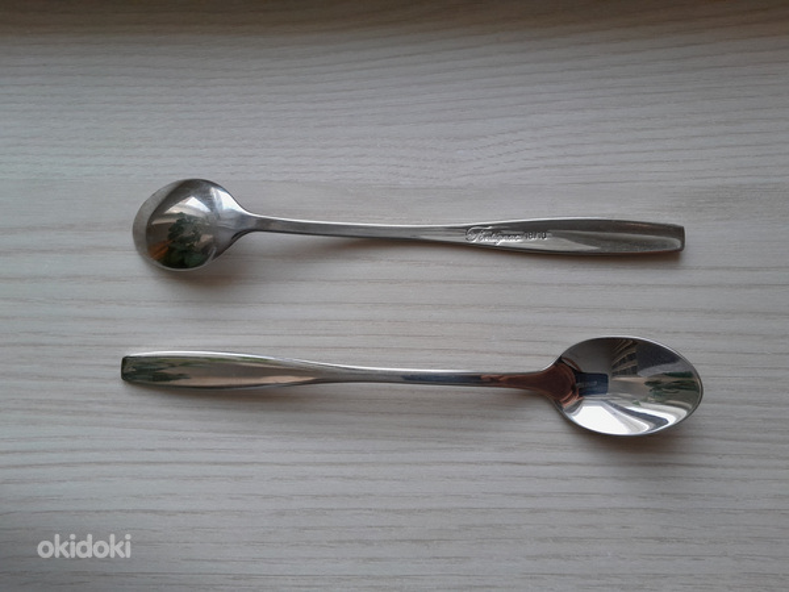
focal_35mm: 26
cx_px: 394
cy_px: 296
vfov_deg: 53.1
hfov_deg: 67.3
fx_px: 593
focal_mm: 4
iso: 100
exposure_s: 1/60
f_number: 1.8
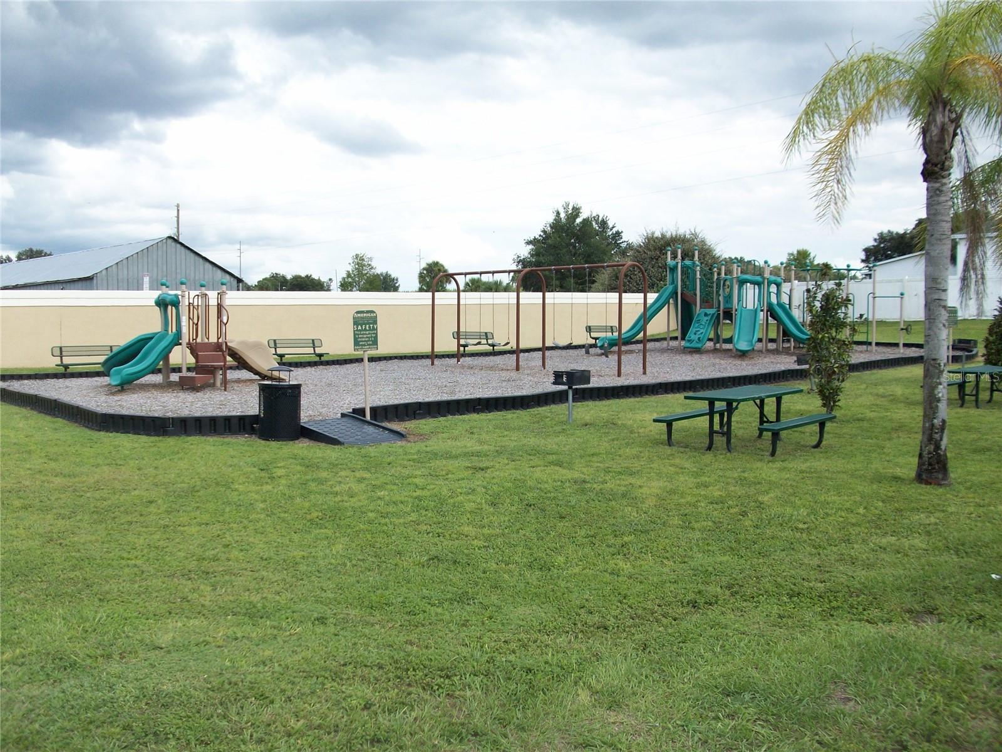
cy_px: 376
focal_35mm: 34
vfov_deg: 41.8
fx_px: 984
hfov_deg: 54.0
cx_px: 501
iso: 64
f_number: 2.8
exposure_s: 1/478
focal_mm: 5.7
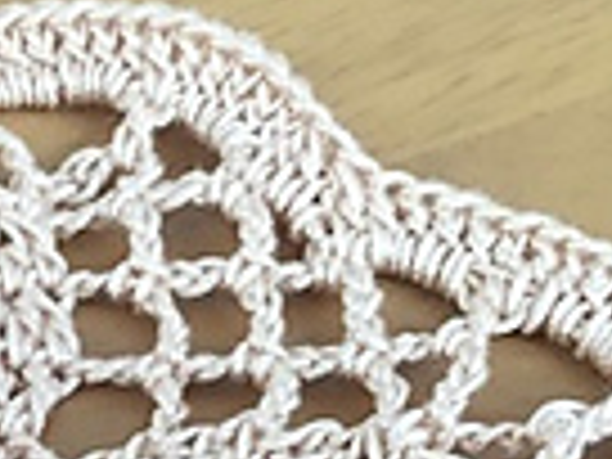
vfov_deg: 10.1
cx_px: -310
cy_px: 904
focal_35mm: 136
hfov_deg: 13.6
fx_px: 2404
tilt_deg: -54.2
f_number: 2.2
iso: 125
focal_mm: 4.15
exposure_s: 1/30
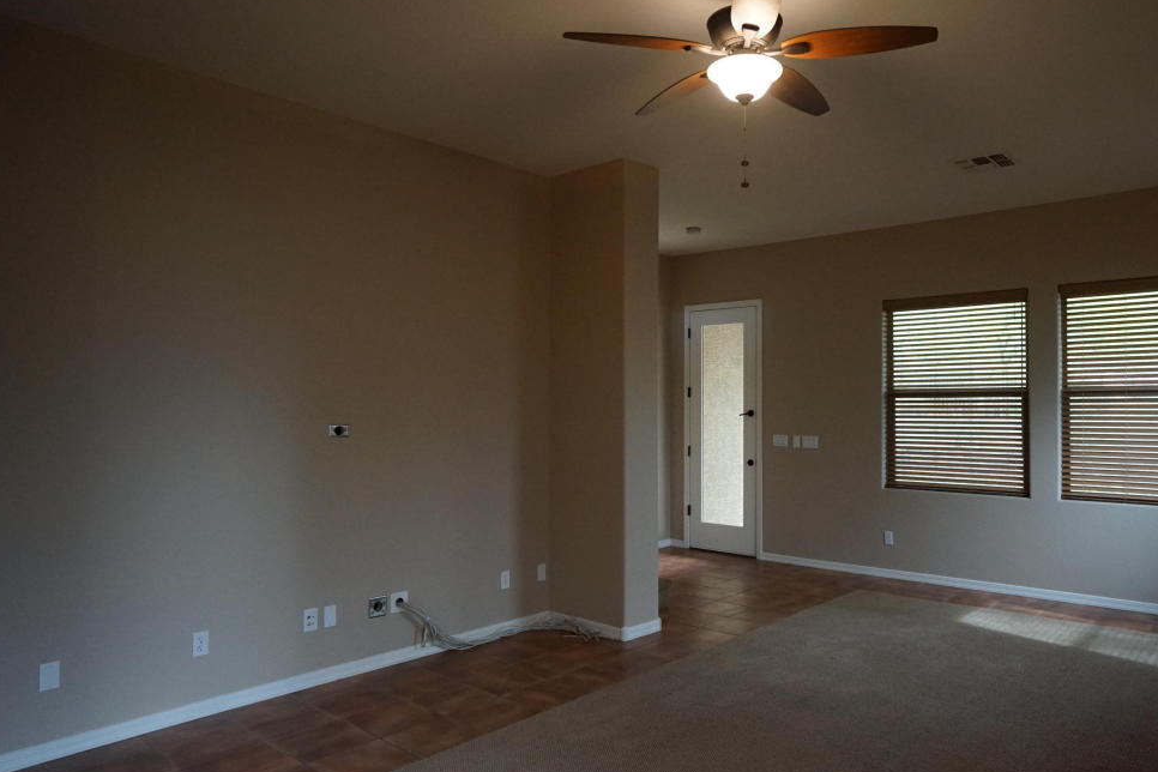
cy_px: 385
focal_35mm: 25
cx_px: 659
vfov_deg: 51.3
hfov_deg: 71.2
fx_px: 804
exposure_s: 1/160
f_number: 4
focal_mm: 21
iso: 4000
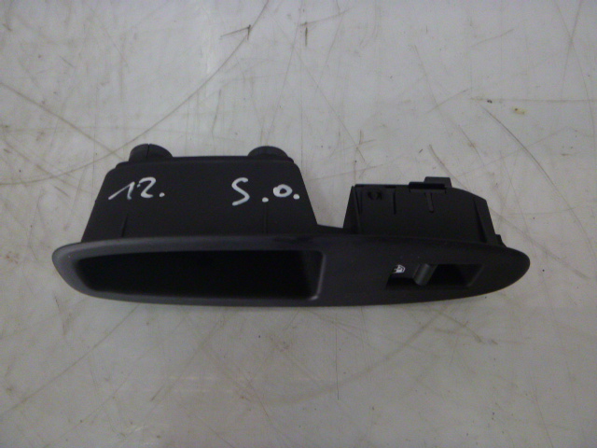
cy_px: 224
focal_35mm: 29
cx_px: 298
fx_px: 500
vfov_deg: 48.2
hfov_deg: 61.7
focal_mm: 5.2
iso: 400
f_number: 4.1
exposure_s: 1/40
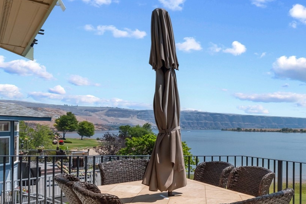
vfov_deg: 42.2
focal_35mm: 31
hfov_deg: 52.2
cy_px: 119
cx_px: 282
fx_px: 264
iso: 200
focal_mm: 15
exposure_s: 1/4000
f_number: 7.1
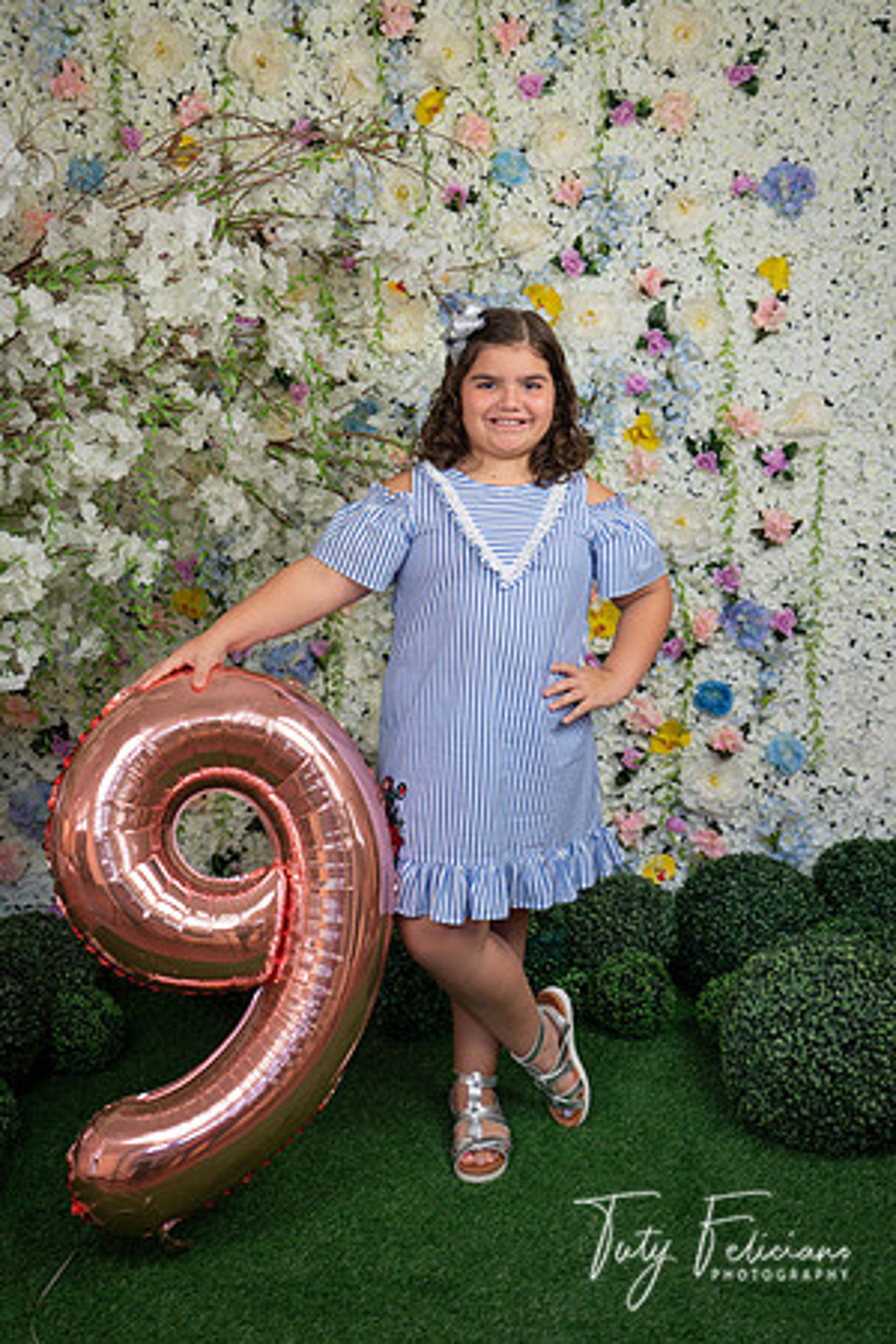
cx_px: 448
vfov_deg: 51.9
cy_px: 672
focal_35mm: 37
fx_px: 1381
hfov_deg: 35.9
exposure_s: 1/125
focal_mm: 37
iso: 800
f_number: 4.5
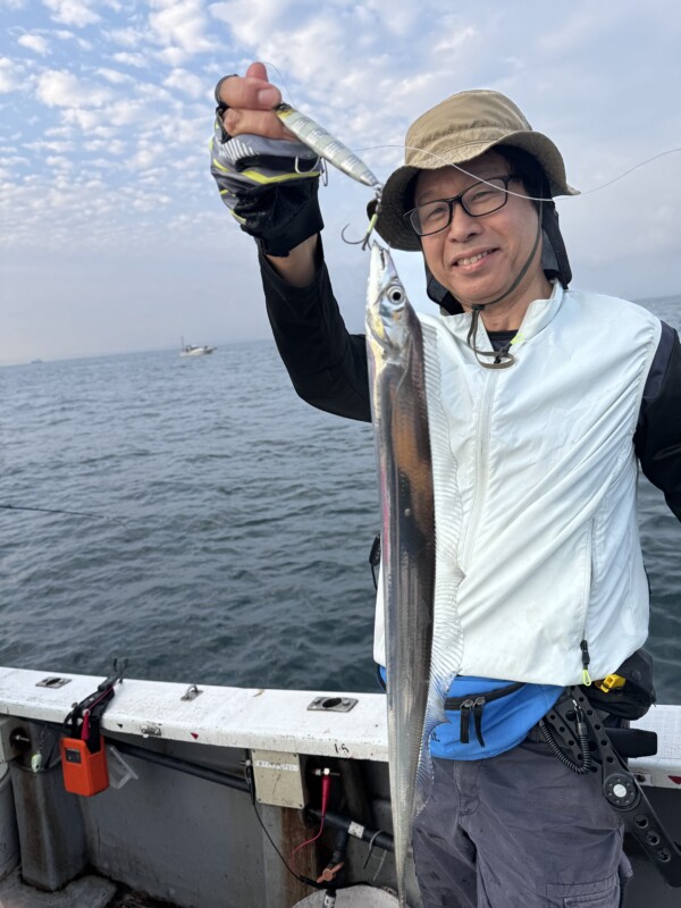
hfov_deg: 56.8
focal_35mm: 24
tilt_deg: -11.6
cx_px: 340
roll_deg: +6.2
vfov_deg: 71.6
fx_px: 630
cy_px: 454
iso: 80
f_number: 1.78
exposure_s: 1/888
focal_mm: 6.76
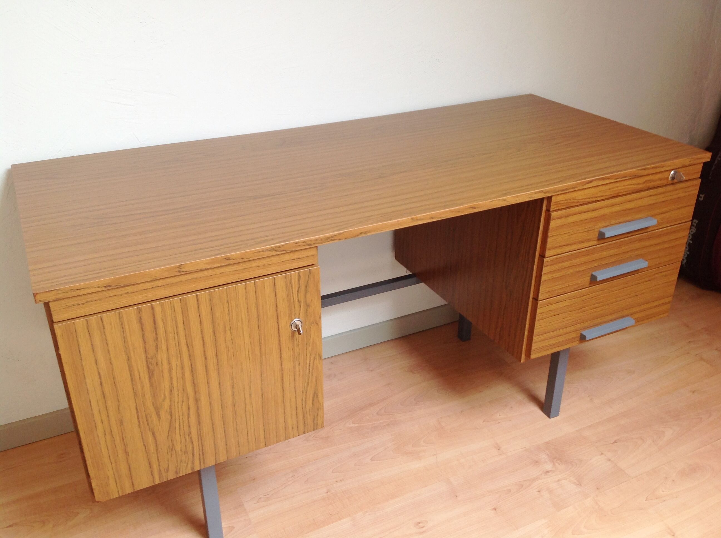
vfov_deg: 40.6
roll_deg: +0.5
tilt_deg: -28.5
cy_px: 269
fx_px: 728
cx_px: 360
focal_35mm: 35
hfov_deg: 52.7
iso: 64
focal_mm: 4.28
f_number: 2.4
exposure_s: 1/20
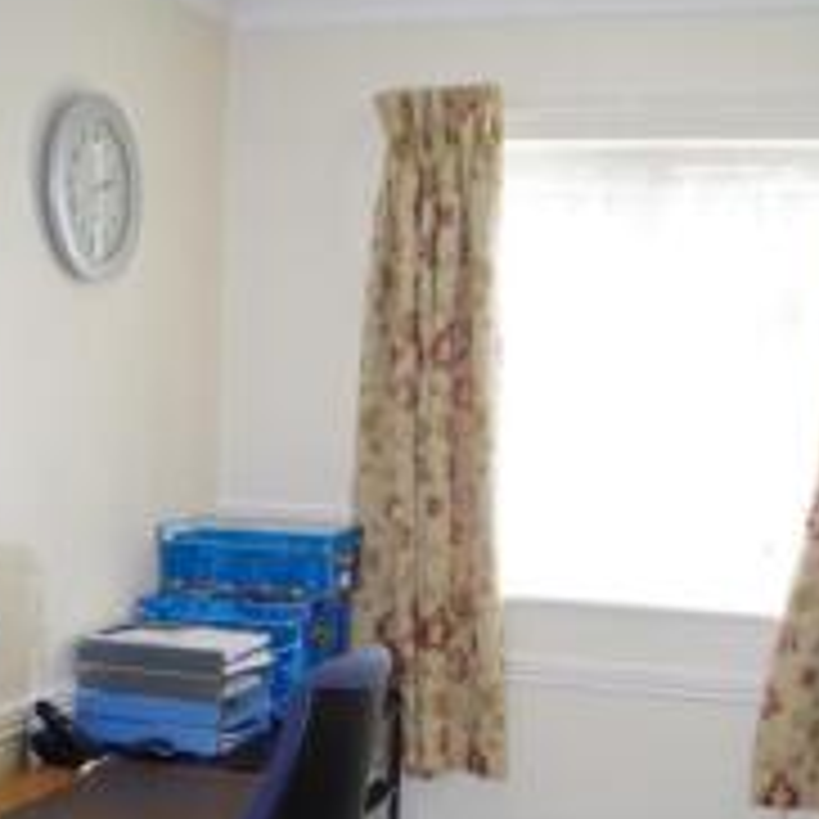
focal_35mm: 55
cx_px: 362
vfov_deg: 29.5
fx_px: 1472
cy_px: 767
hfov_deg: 31.1
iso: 400
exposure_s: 1/160
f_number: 3.5
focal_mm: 18
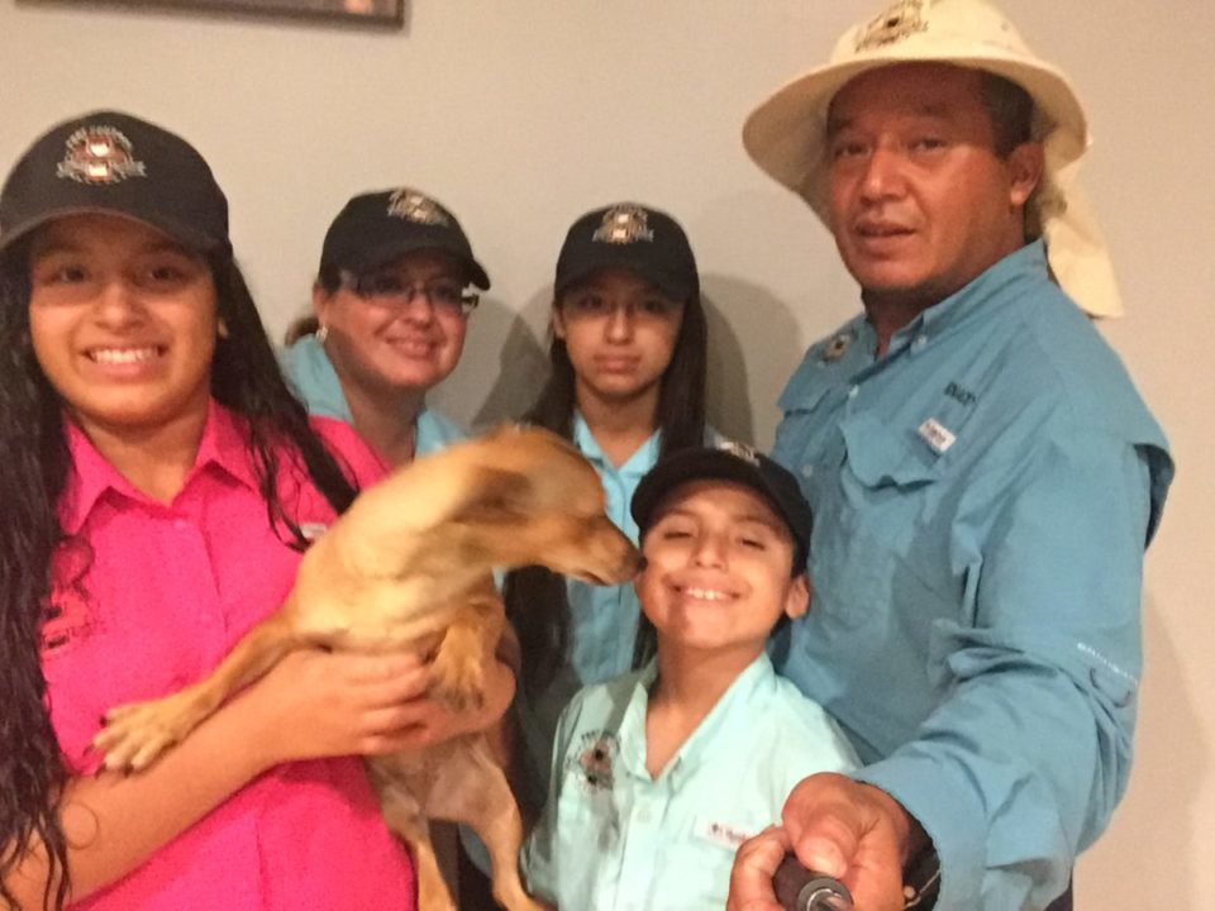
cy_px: 456
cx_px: 608
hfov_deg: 58.4
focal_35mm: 31
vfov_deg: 45.4
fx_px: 1088
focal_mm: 2.65
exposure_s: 1/15
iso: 800
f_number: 2.2
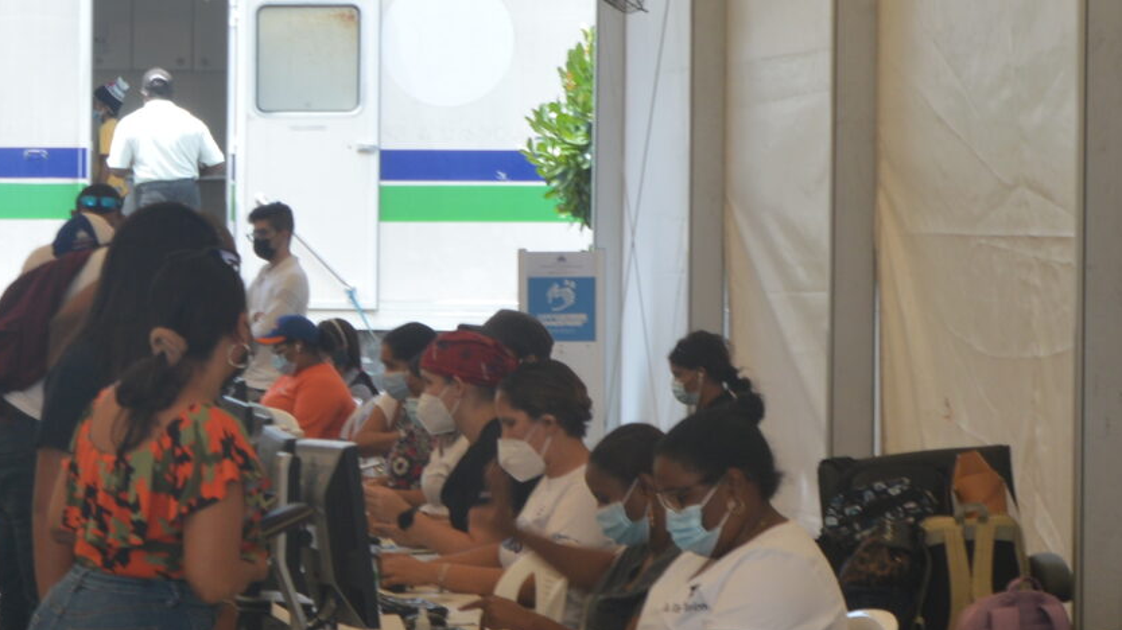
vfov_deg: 8.1
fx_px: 4450
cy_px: 338
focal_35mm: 150
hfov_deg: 13.8
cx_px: -338
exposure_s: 1/50
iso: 100
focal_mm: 31
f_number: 11
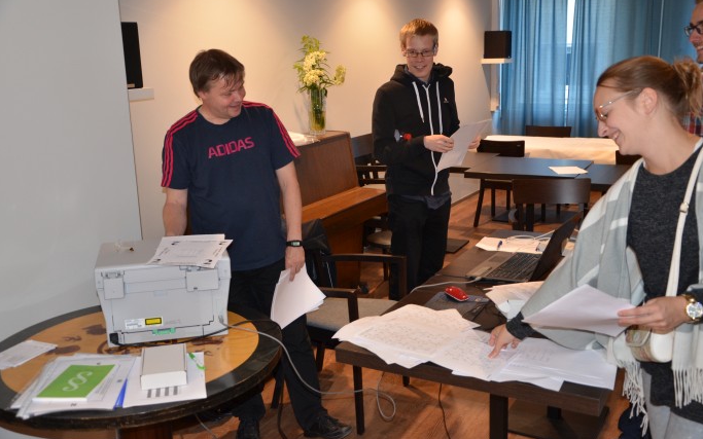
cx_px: 353
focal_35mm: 37
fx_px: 709
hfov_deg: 52.7
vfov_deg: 34.4
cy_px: 207
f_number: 3.8
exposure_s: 1/60
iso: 800
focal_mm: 24
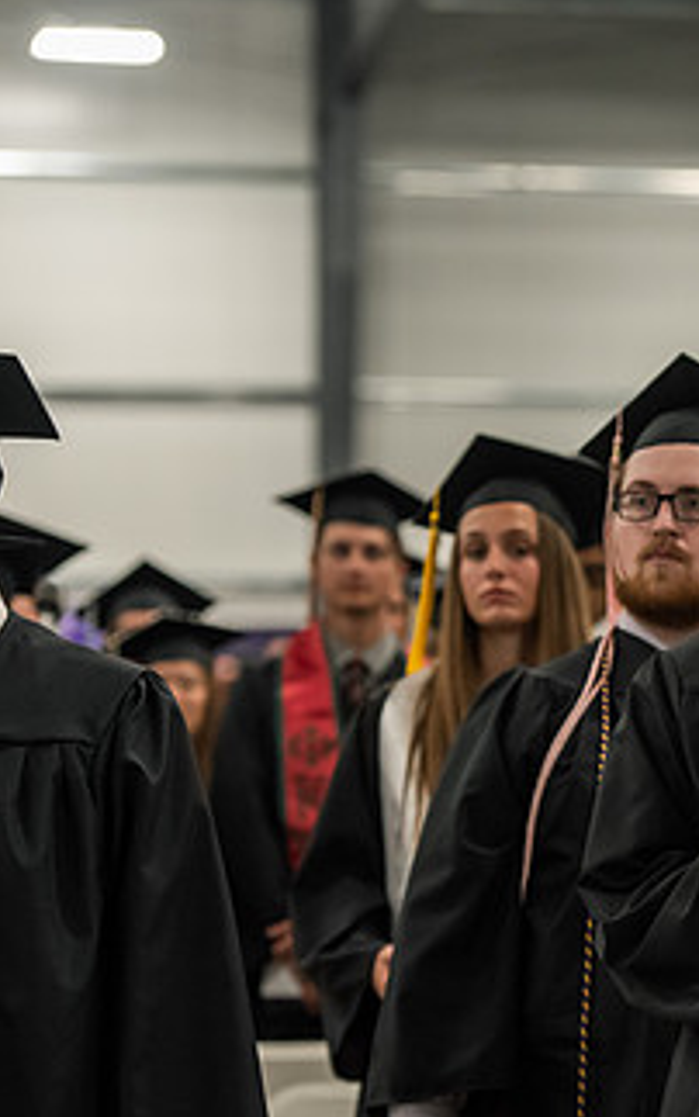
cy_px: 600
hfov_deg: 6.8
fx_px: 5850
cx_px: 862
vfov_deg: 10.9
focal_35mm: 192
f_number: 3.5
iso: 3200
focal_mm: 105
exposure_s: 1/200
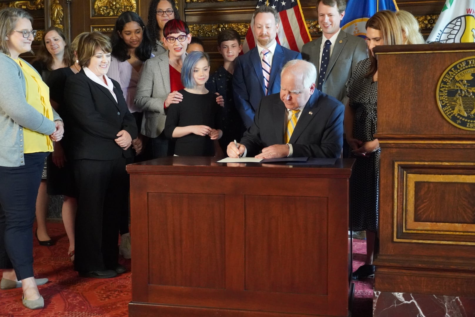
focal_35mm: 48
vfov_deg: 28.1
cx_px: 238
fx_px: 634
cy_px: 158
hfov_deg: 41.1
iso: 6400
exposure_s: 1/125
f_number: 4.5
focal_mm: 32
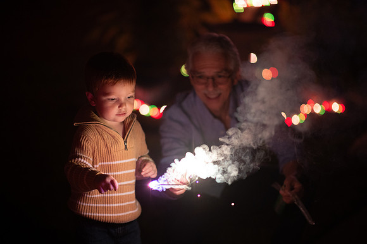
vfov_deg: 16.1
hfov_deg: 23.9
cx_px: 184
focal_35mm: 85
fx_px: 866
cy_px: 122
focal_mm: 85
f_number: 1.4
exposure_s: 1/640
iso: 3600
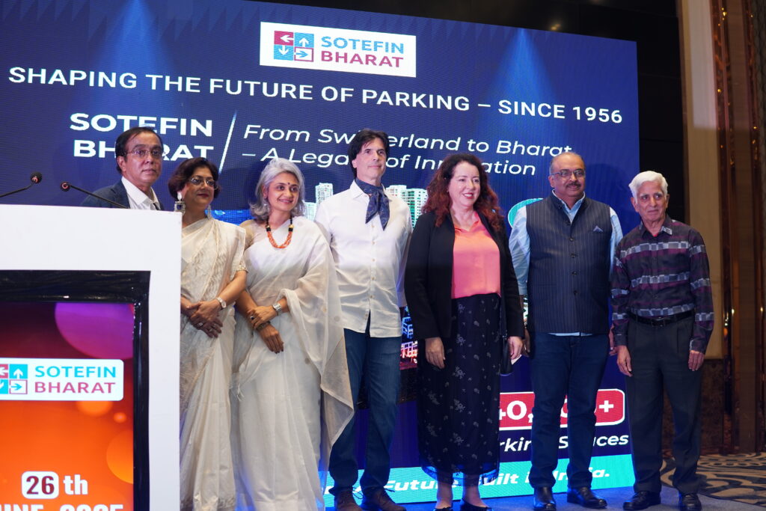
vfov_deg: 29.9
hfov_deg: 43.6
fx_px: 958
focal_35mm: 45
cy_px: 256
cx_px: 383
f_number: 2.2
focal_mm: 30
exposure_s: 1/100
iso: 250
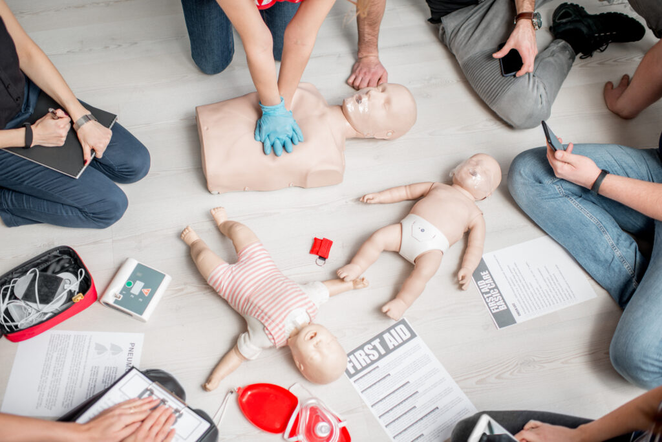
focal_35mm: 35
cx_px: 331
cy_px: 221
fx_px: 644
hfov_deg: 54.4
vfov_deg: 37.9
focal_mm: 35
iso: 250
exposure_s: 1/160
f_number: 2.2
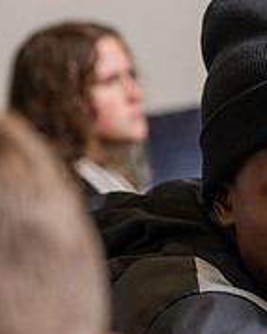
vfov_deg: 9.1
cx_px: 289
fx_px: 2106
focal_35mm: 213
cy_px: 242
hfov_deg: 7.2
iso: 800
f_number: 3.2
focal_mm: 70
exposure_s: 1/250
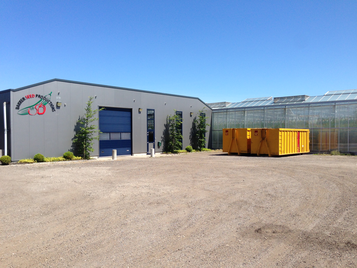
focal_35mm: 33
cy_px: 134
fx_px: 340
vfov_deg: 42.9
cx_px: 178
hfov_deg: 55.4
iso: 50
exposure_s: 1/1550
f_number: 2.4
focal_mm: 4.13
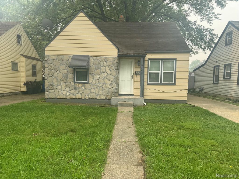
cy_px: 90
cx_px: 120
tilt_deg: -3.4
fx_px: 166
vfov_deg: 56.8
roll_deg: -1.2
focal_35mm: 24
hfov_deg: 71.6
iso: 80
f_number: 1.78
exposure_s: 1/1464
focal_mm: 6.76
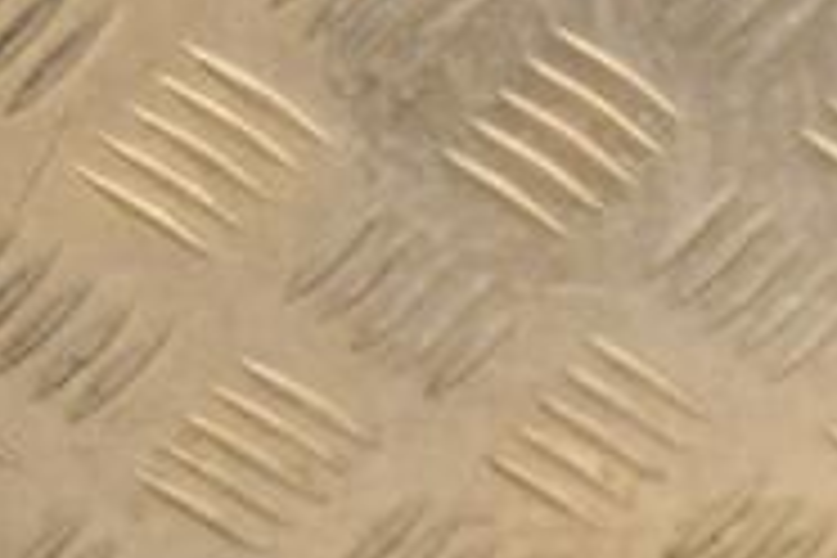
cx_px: 1269
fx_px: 5394
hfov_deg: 8.7
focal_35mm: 232
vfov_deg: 5.9
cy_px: 670
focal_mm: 48
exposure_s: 1/200
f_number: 5
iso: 800
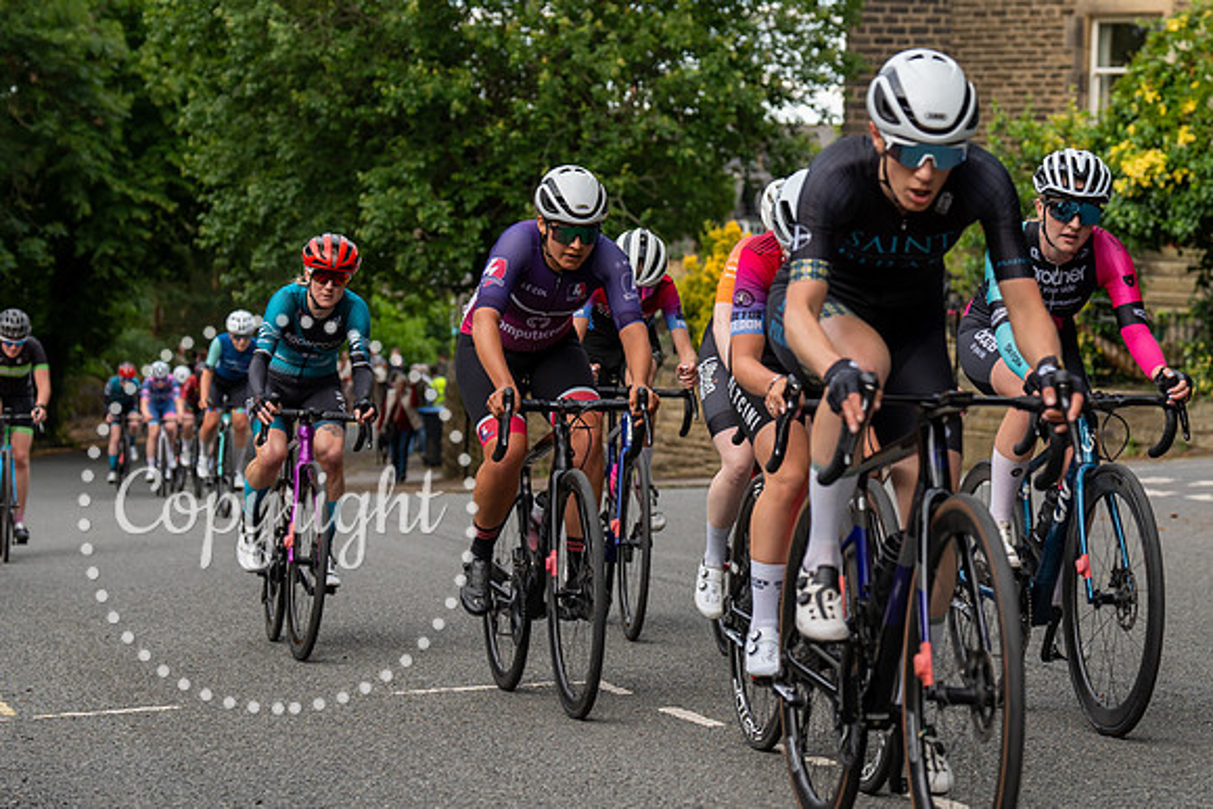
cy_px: 303
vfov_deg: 13.8
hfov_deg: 20.6
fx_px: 3330
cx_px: 584
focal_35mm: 99
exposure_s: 1/500
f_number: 4
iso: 500
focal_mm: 70
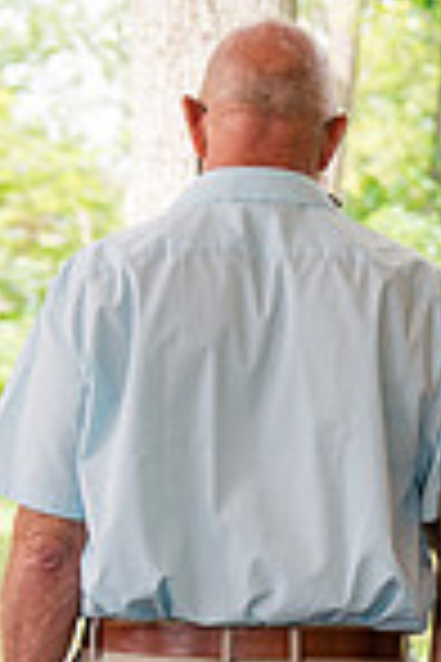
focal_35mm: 209
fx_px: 3840
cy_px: 729
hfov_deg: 6.5
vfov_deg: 9.7
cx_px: 608
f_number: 2.8
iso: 160
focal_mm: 43
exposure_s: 1/125
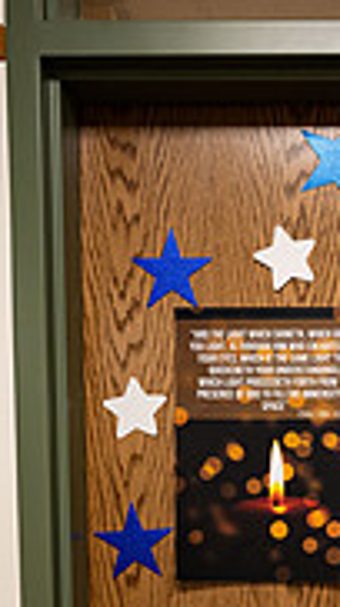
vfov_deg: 33.9
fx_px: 916
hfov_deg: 20.1
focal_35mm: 57
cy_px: 584
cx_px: 373
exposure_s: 1/250
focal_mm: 22
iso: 640
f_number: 2.8
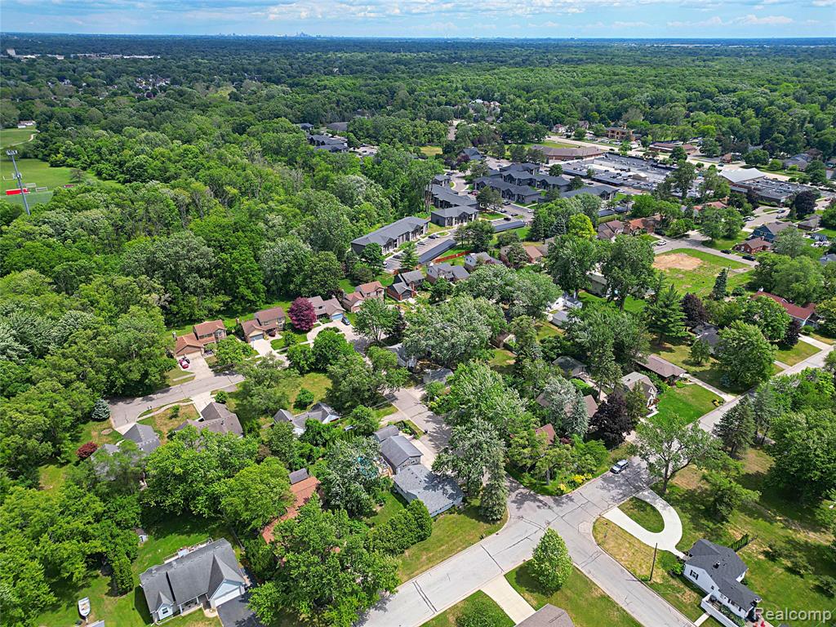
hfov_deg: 71.6
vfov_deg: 56.8
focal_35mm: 24
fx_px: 580
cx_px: 418
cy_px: 314
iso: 130
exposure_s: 1/2500
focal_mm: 6.7
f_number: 1.7
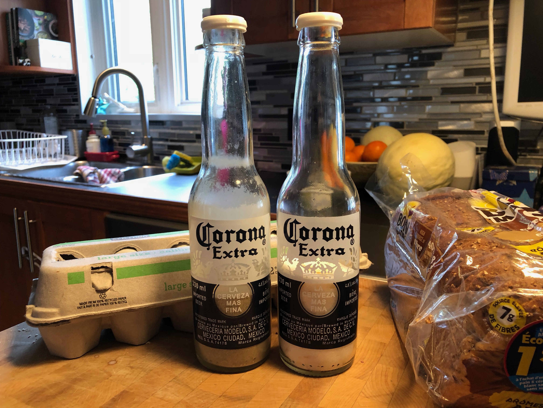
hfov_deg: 63.4
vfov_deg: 49.7
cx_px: 272
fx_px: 439
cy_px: 204
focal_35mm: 28
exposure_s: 1/20
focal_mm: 3.99
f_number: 1.8
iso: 40
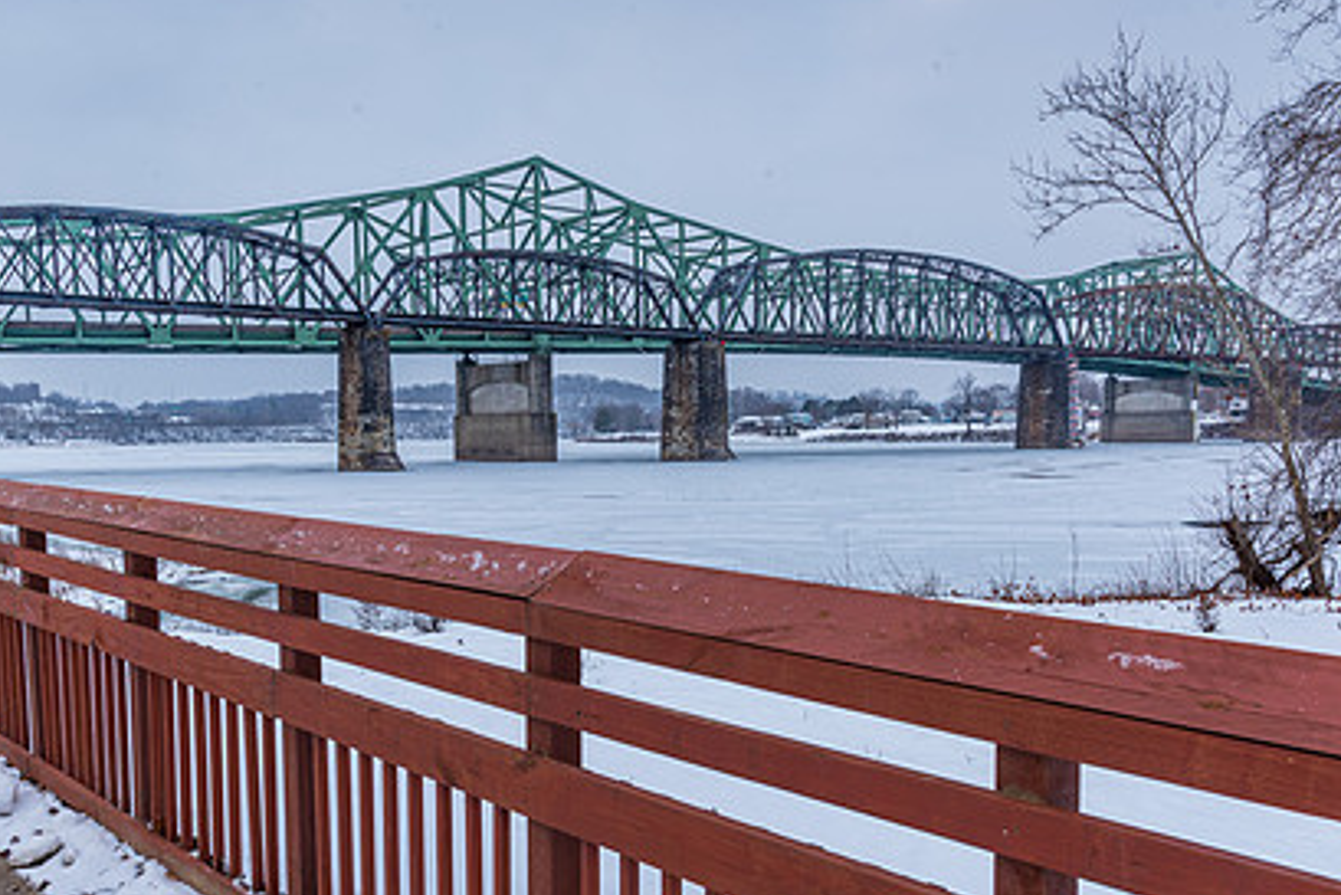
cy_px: 559
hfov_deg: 55.6
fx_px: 1267
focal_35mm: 34
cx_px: 590
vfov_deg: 38.7
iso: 64
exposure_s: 1/8
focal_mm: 24
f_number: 13
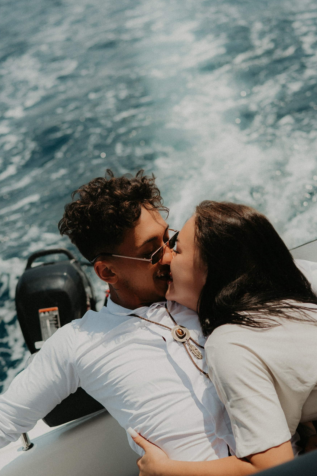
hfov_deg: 26.5
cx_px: 171
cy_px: 250
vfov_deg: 38.9
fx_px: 673
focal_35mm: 51
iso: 160
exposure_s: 1/6400
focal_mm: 35
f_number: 2
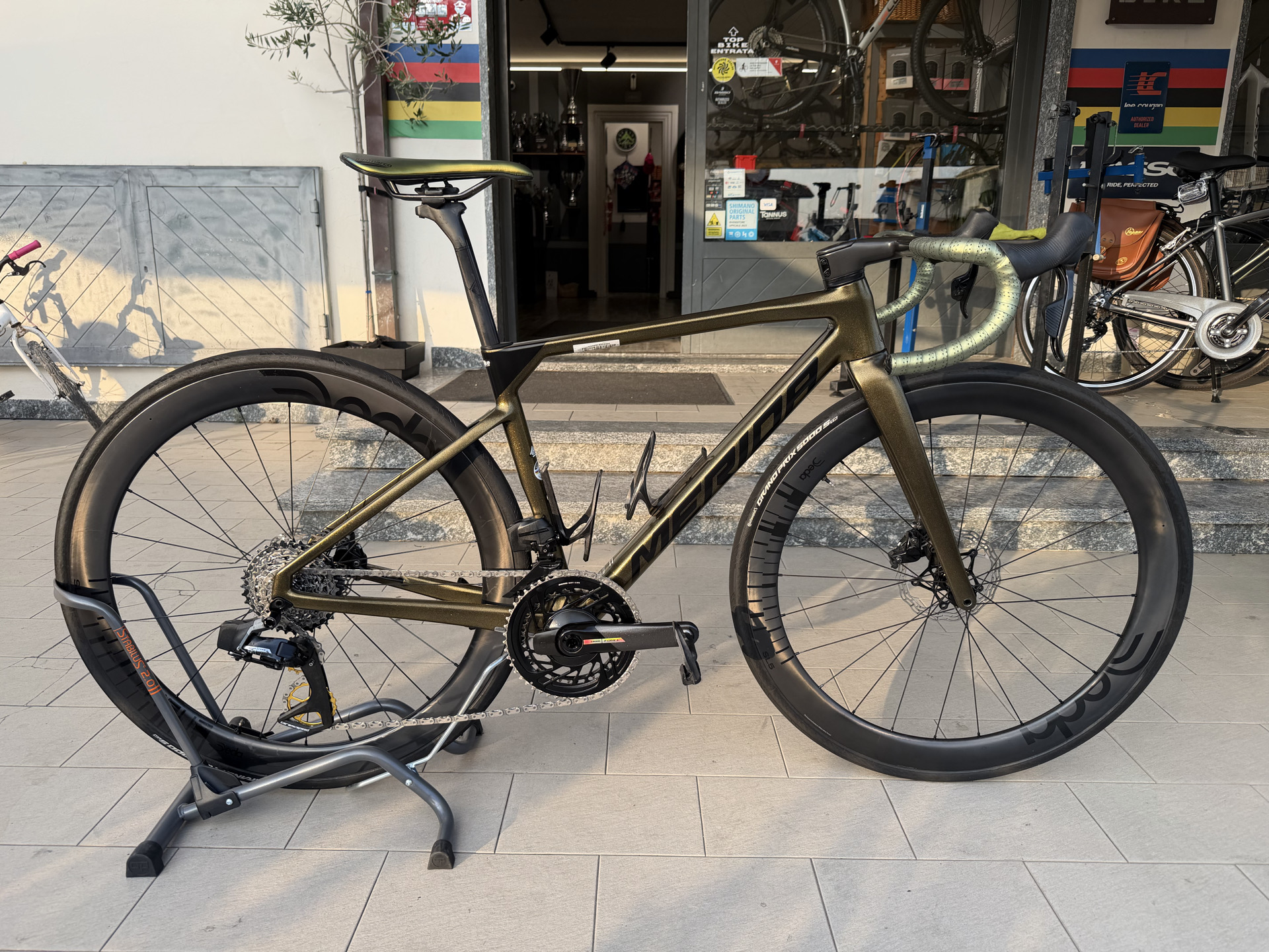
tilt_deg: -13.9
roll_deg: -0.7
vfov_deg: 56.8
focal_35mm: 24
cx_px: 634
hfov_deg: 71.6
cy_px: 476
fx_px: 880
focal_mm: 6.76
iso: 80
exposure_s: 1/671
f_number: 1.78
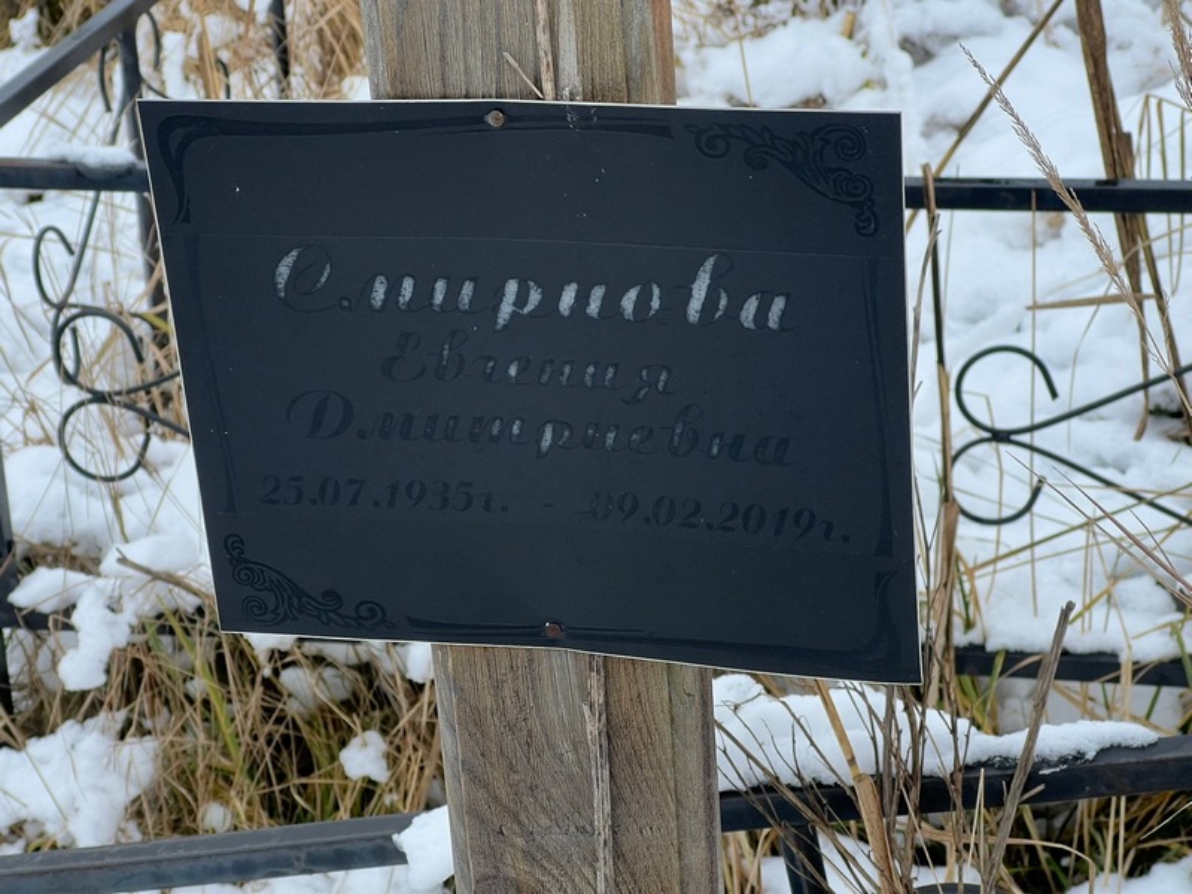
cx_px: 596
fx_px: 2651
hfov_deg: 25.3
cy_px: 447
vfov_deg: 19.1
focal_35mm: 77
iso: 40
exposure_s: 1/99
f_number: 2.8
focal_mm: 9
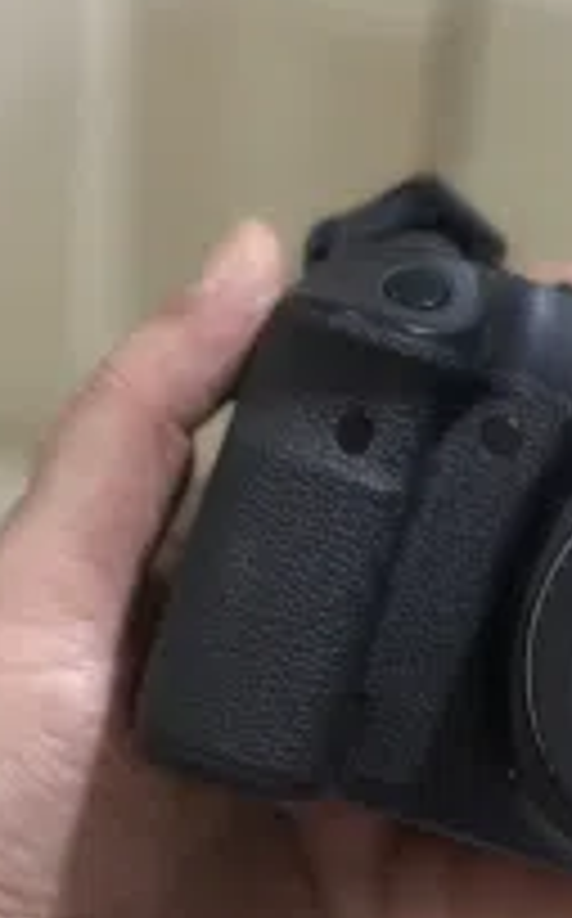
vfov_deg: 20.8
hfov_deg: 12.8
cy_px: 477
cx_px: 662
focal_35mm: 100
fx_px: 2501
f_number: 1.78
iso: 800
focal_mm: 6.86
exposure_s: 1/30
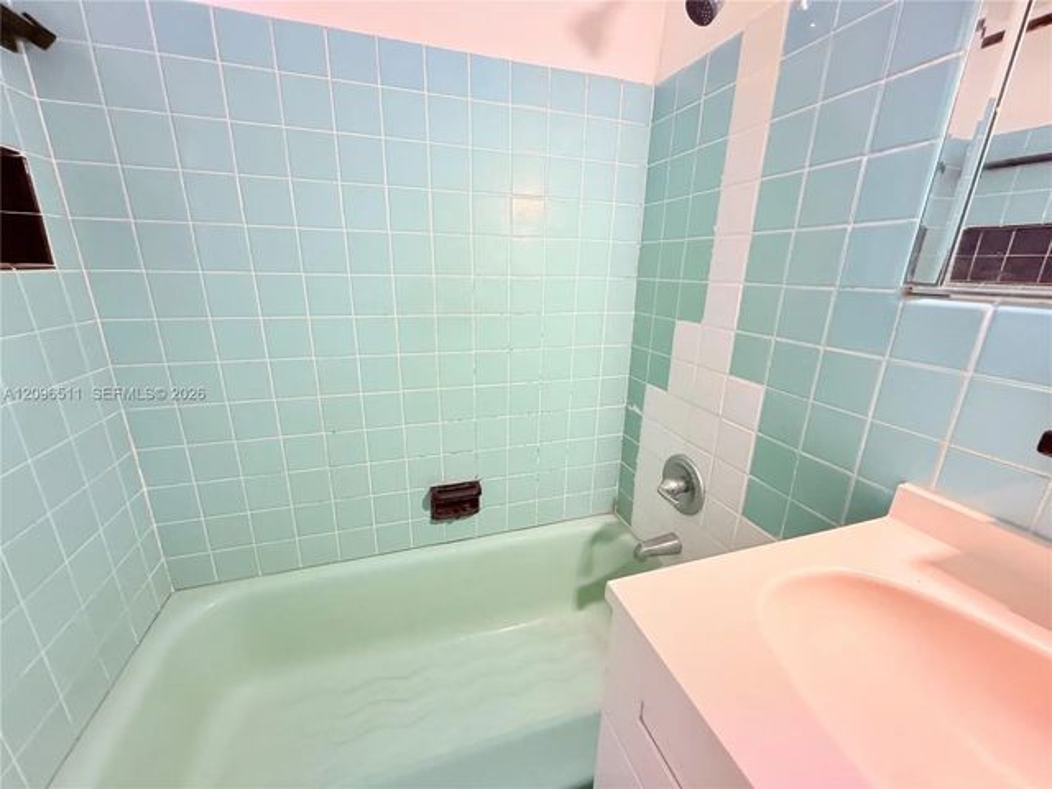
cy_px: 394
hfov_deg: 102.1
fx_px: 425
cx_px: 526
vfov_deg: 85.7
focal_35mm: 14
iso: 400
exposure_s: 1/60
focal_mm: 2.22
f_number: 2.2
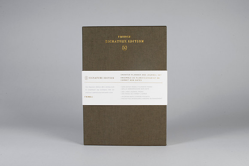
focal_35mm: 53
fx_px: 364
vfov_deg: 25.7
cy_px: 87
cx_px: 124
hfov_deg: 37.7
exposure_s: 1/250
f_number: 16
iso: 200
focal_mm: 50
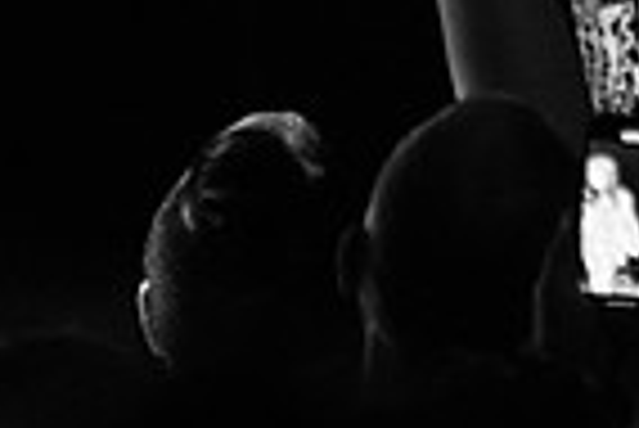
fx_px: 23205
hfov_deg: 1.6
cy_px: -926
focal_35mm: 1306
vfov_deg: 1.1
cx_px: 988
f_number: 4
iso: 2000
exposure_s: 1/320
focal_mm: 200
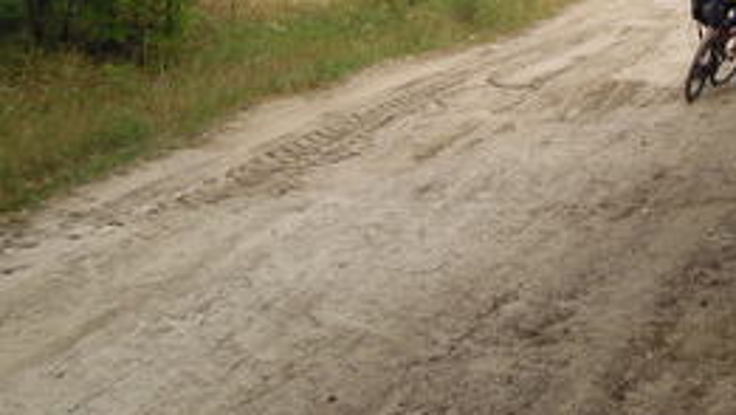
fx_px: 937
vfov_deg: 22.9
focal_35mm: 48
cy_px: -82
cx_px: 632
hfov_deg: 40.3
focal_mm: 4.3
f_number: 2.8
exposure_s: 1/800
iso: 160
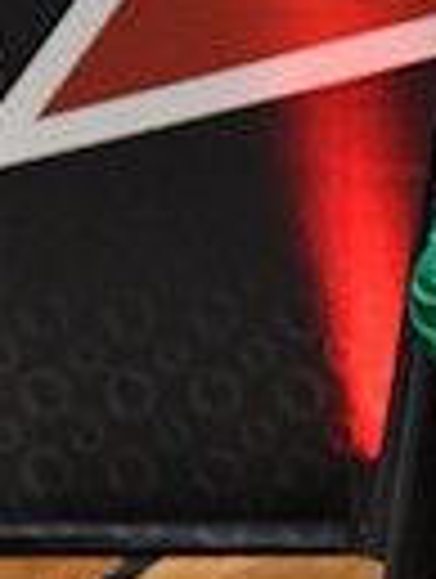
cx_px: 1191
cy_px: 146
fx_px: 17386
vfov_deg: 1.9
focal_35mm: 1037
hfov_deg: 1.4
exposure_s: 1/800
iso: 5000
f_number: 2.8
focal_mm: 160
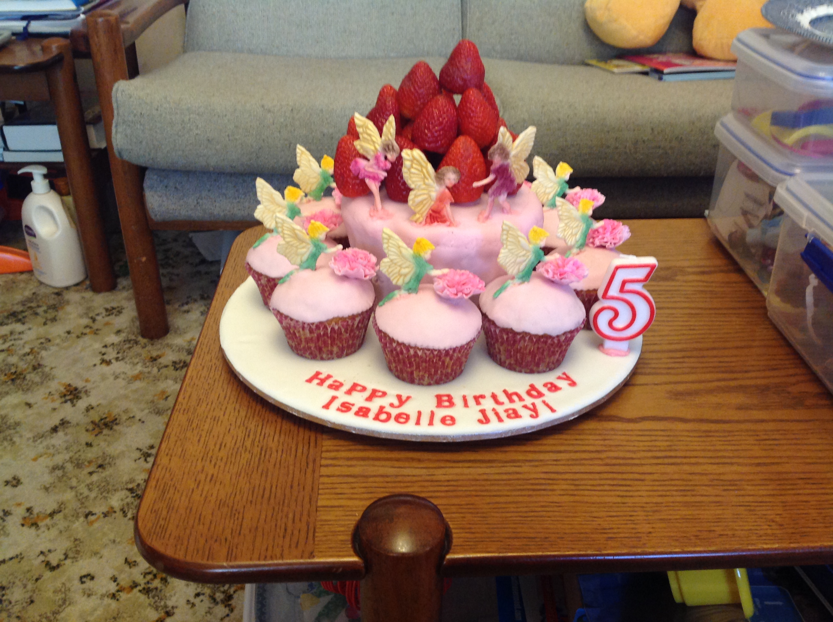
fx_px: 841
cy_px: 311
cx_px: 416
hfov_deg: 52.7
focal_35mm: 35
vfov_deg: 40.6
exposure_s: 1/15
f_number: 2.4
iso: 160
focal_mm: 4.28
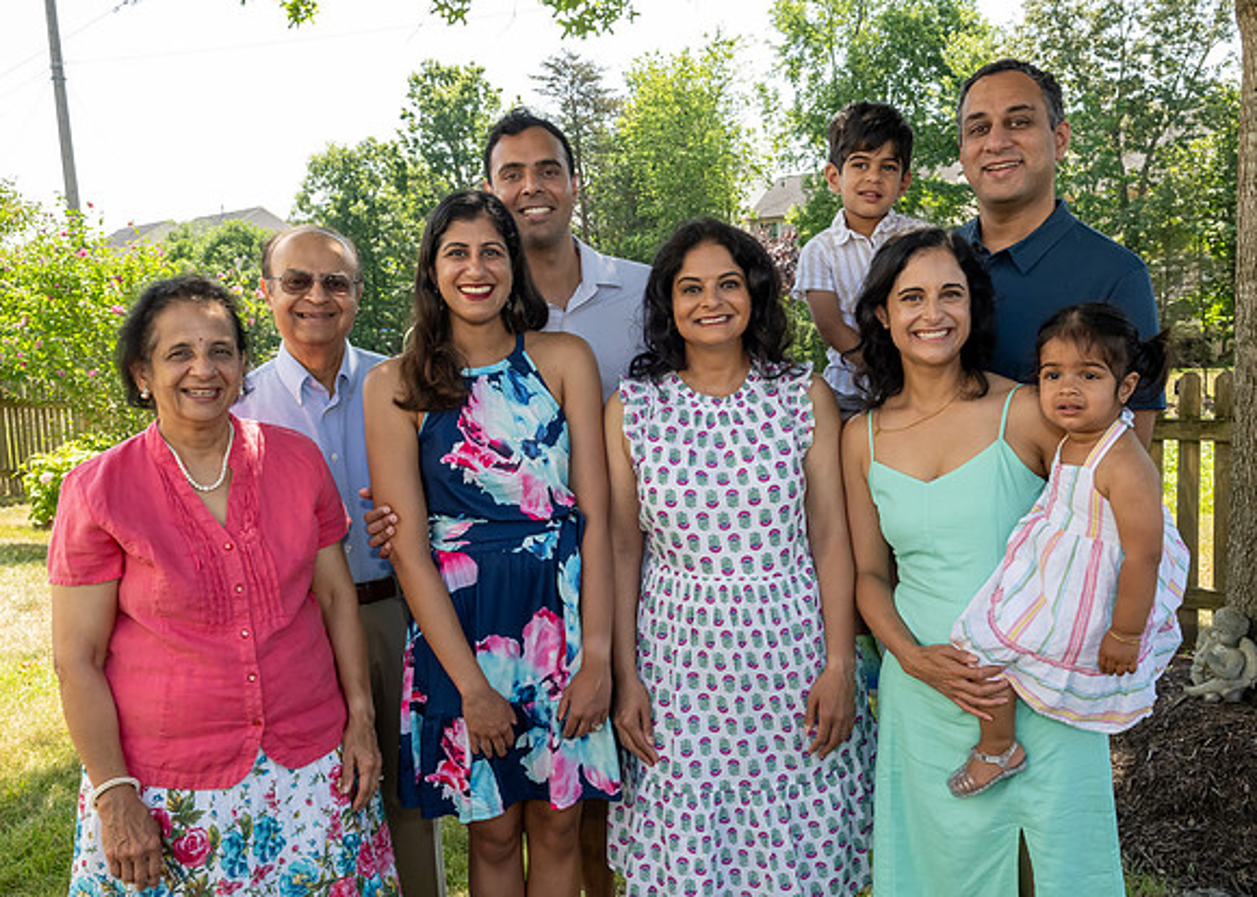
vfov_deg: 42.9
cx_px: 672
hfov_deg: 57.7
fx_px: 1141
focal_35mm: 32
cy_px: 441
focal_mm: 20
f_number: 9
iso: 640
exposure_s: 1/250
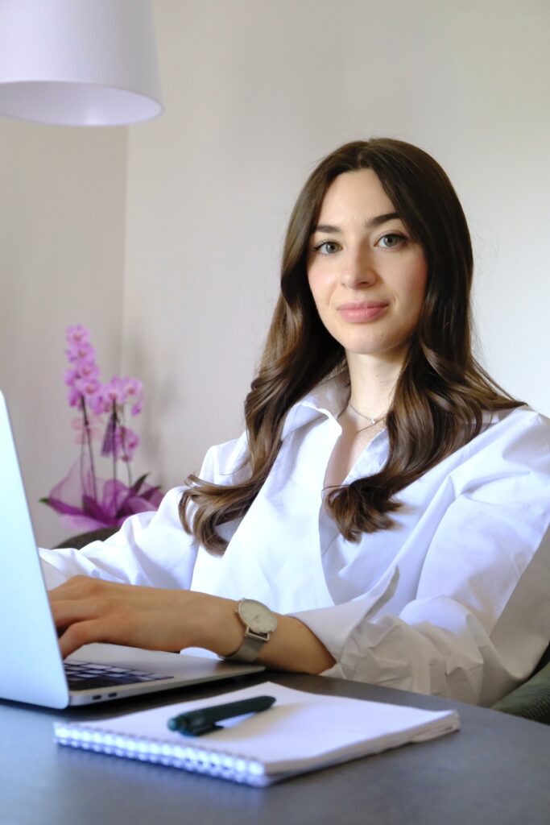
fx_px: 1397
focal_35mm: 61
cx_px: 275
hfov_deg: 22.3
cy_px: 412
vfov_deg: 32.9
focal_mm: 40.7
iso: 6400
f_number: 6.4
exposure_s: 1/125
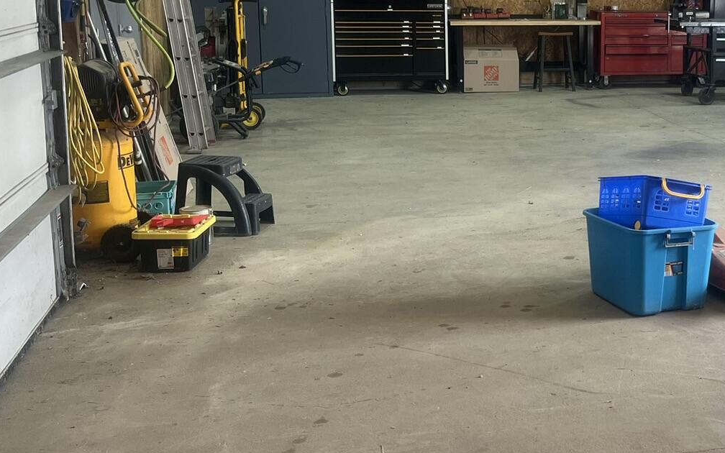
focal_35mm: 56
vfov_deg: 23.0
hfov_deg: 34.6
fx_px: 1106
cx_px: 629
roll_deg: +0.1
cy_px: 127
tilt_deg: -7.9
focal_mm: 5.1
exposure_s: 1/120
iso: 80
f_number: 1.6
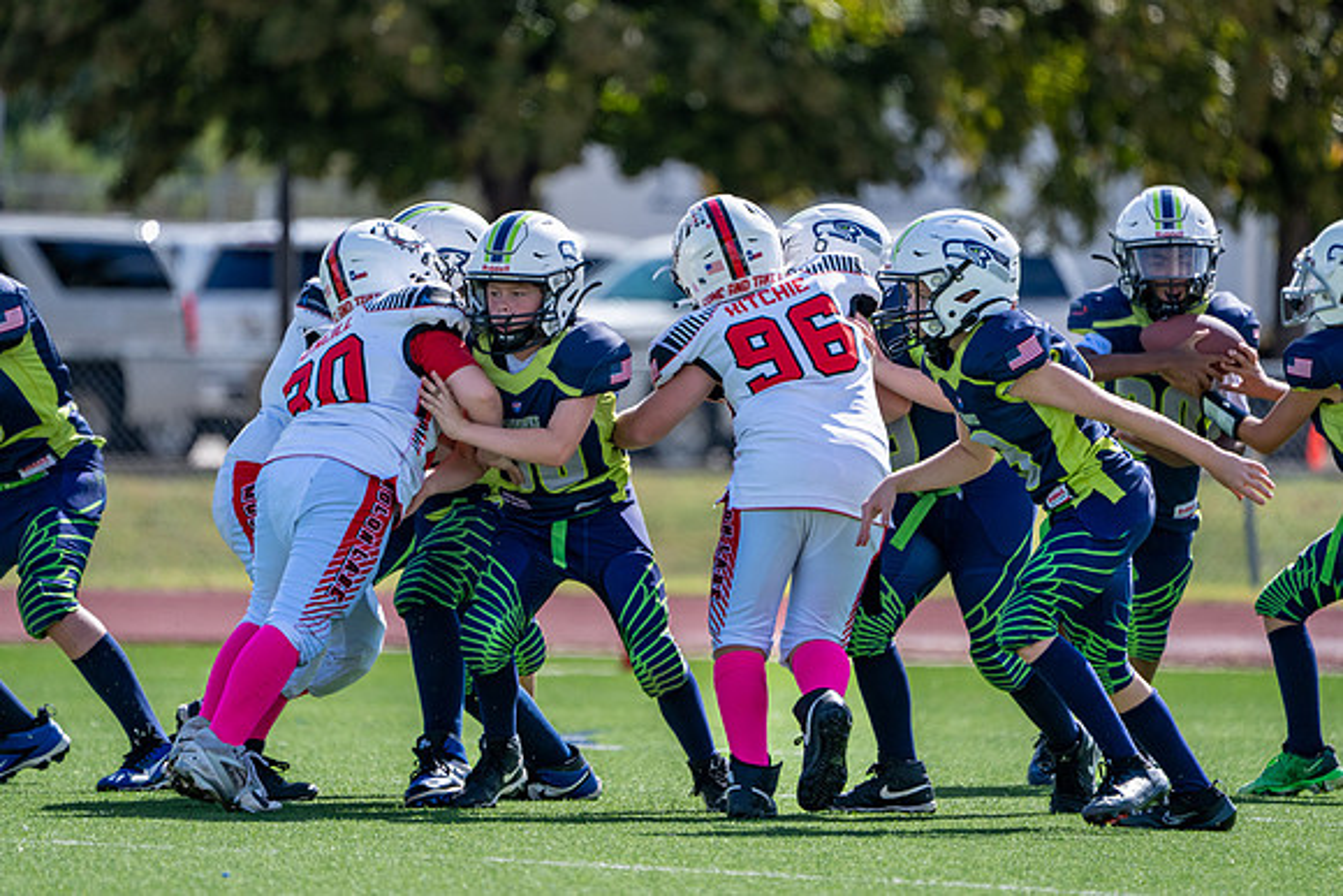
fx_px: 16445
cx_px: 650
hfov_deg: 4.7
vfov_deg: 3.1
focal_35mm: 441
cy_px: 408
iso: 640
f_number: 5.6
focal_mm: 400
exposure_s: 1/2500
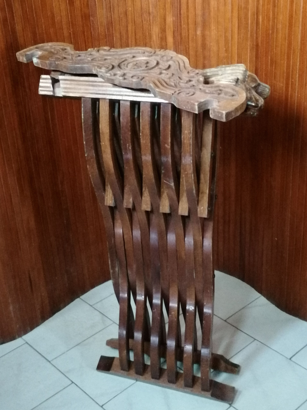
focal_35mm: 54
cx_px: 154
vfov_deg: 35.5
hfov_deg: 27.0
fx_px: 639
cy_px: 205
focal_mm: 4.75
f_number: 1.8
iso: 4000
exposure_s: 1/13.3
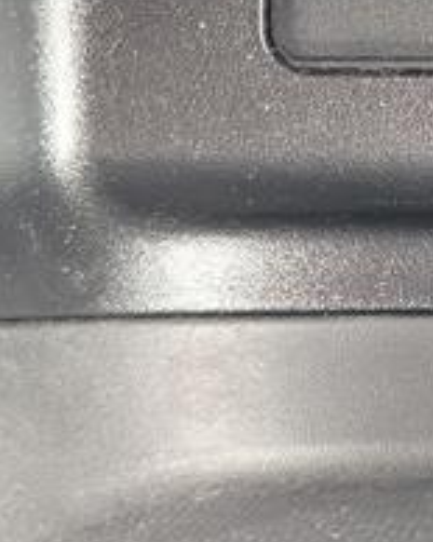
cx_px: 754
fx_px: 2533
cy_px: 95
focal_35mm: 158
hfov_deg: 9.4
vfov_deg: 12.2
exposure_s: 1/143
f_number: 1.68
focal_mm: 6.9
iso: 1413
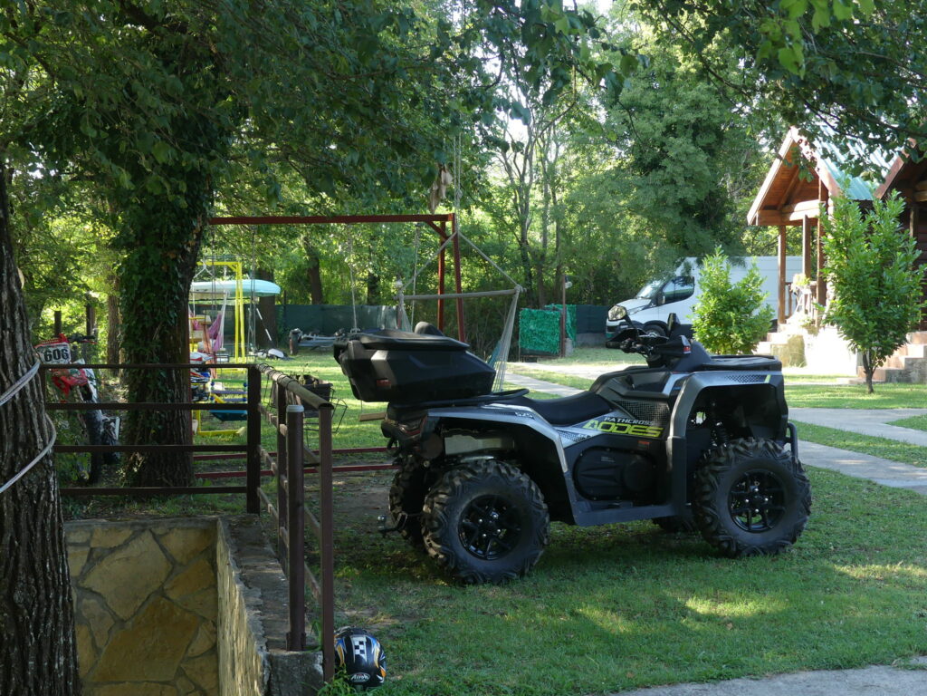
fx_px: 1446
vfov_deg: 27.0
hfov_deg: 35.5
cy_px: 348
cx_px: 464
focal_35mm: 54
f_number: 2.8
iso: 100
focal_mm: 9.8
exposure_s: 1/80
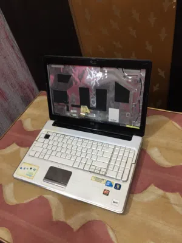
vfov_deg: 61.7
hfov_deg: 48.2
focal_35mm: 29
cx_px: 91
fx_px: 203
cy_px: 122
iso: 200
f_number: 2.2
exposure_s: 1/17
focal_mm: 4.15
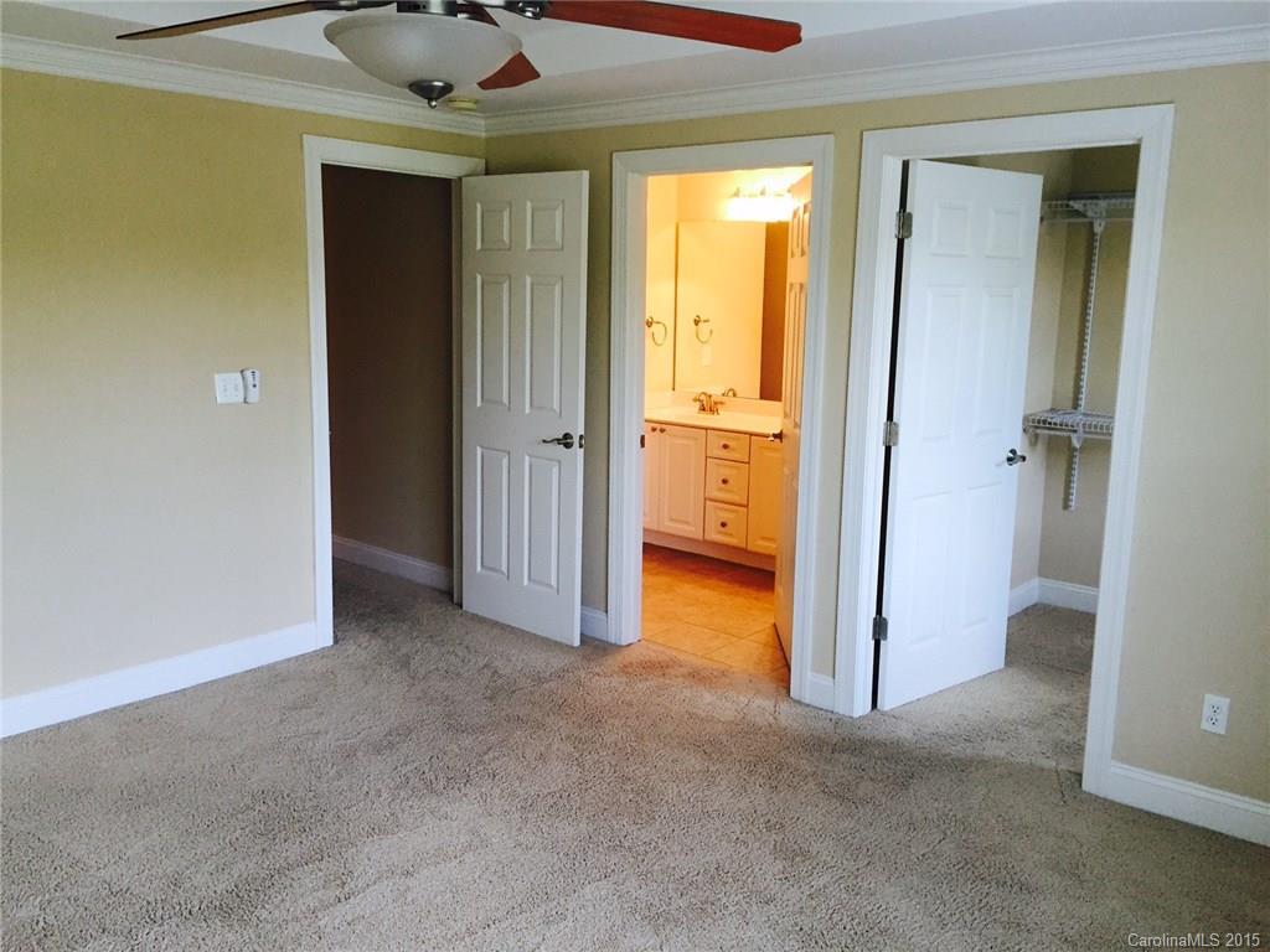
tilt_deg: -10.8
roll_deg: -2.2
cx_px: 635
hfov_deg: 61.7
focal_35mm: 29
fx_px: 1064
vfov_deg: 48.2
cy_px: 476
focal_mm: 4.15
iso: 50
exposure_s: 1/30
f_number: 2.2
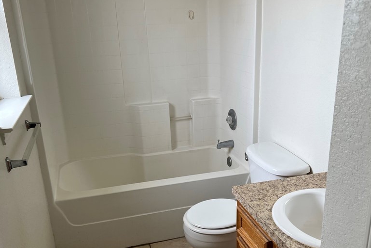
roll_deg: +2.0
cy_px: 151
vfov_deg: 36.7
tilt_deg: -20.1
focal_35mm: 36
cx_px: 189
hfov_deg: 53.1
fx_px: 371
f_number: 1.5
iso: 50
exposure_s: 1/120
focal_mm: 5.7
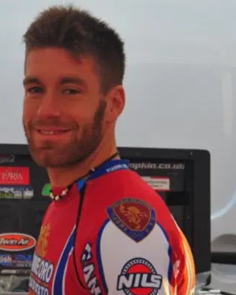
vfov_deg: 9.8
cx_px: 48
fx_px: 1730
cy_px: 104
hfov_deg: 7.8
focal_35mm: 198
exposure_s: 1/250
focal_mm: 70
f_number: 10
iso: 800
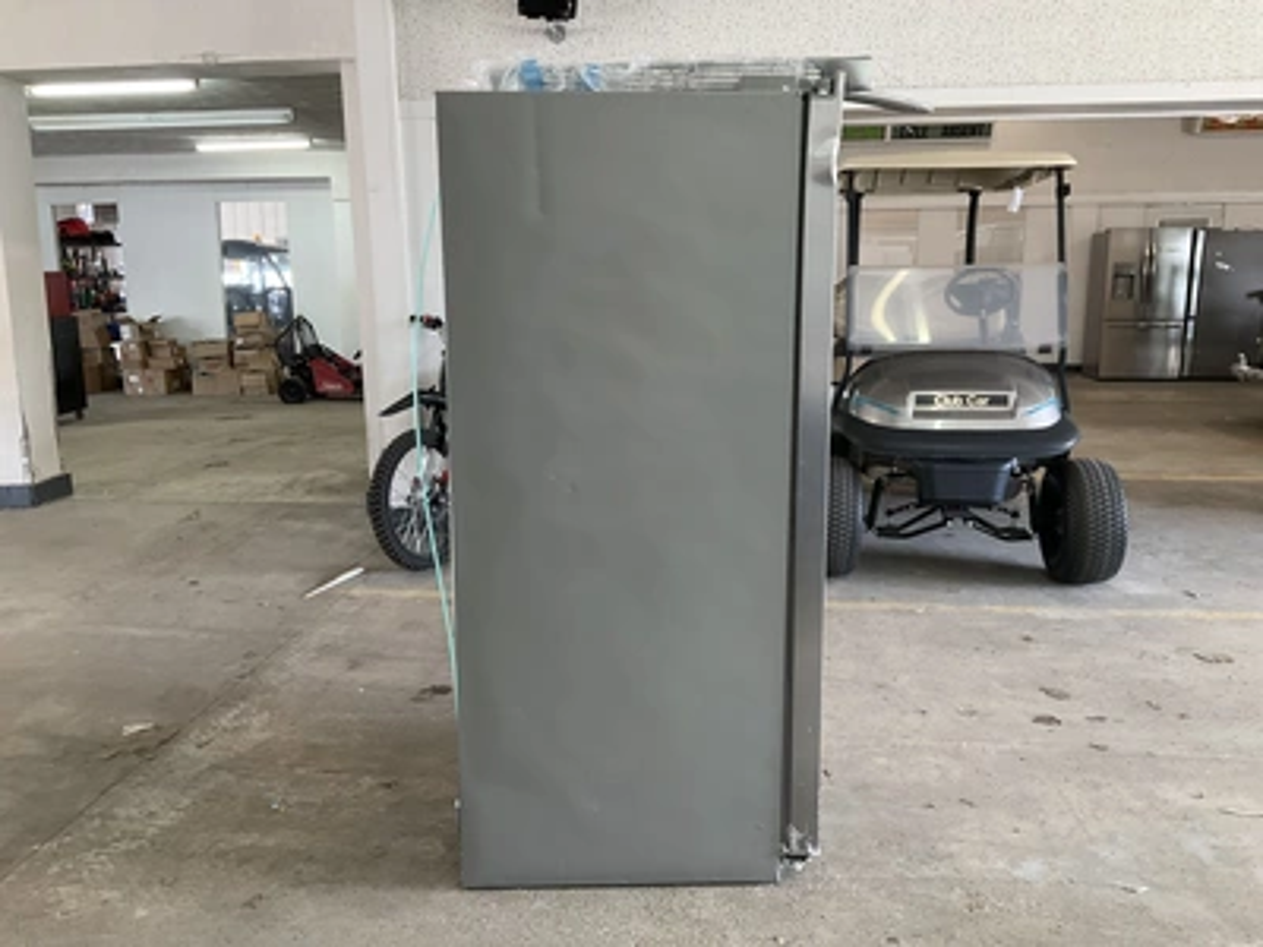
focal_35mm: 29
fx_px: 1058
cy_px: 474
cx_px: 632
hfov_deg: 61.7
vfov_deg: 48.2
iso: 100
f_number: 1.8
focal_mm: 3
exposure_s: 1/60
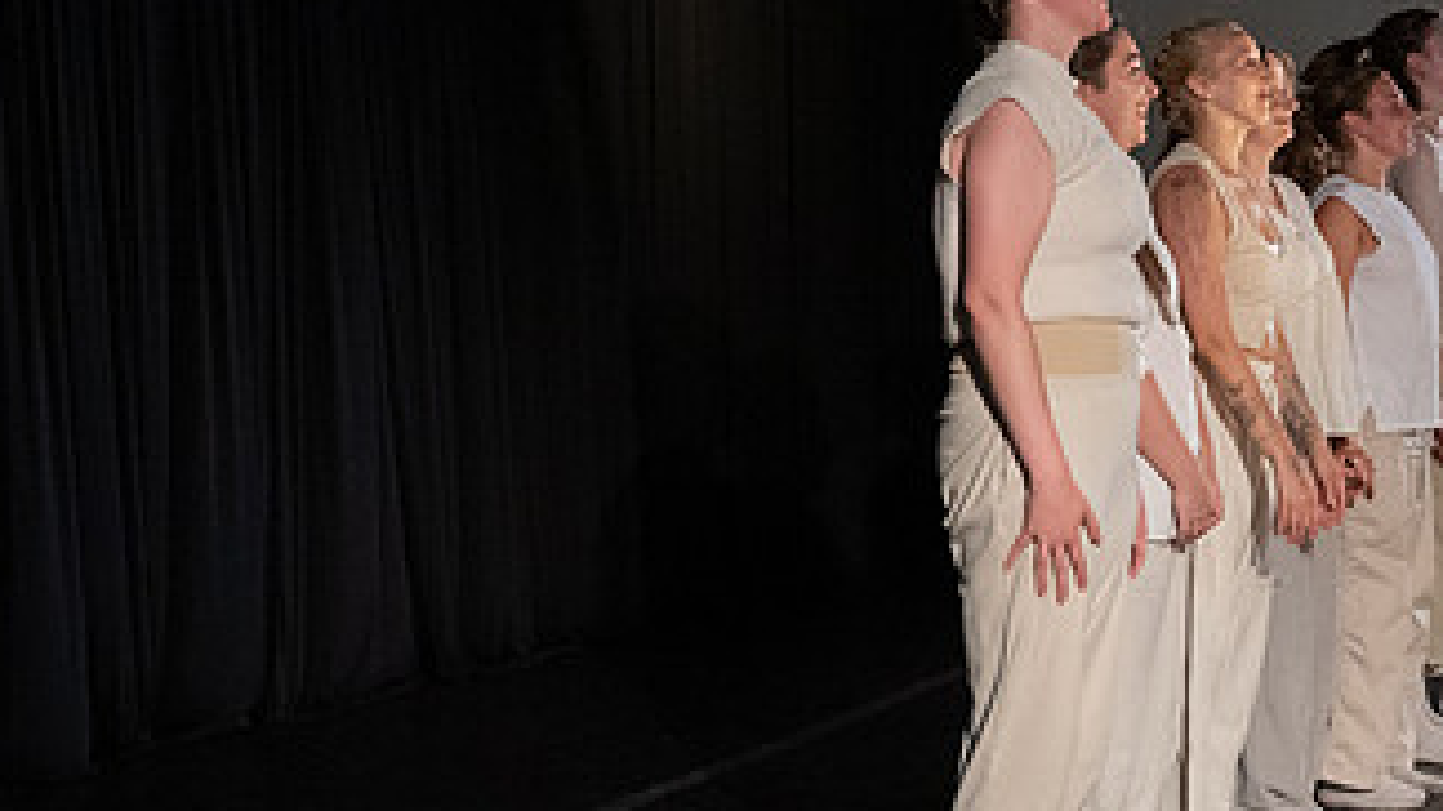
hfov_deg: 27.0
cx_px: 1162
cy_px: 231
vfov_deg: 15.6
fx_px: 2945
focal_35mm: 77
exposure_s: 1/500
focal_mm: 33.5
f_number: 4.5
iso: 6400
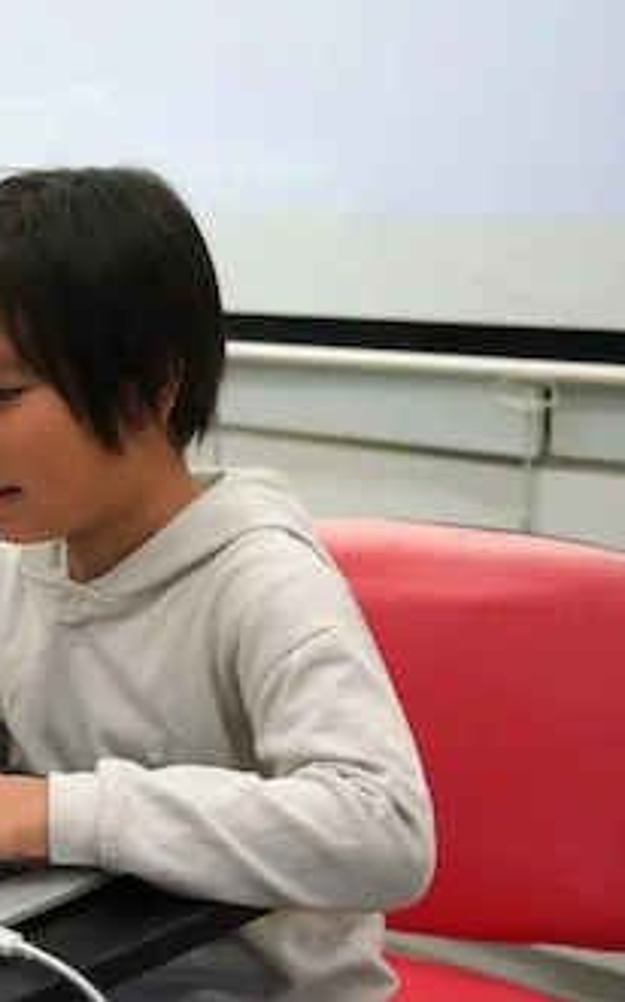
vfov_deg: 30.2
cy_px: 501
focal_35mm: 68
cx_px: -46
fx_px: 1855
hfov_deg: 18.5
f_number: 4
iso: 5000
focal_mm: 44
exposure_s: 1/320
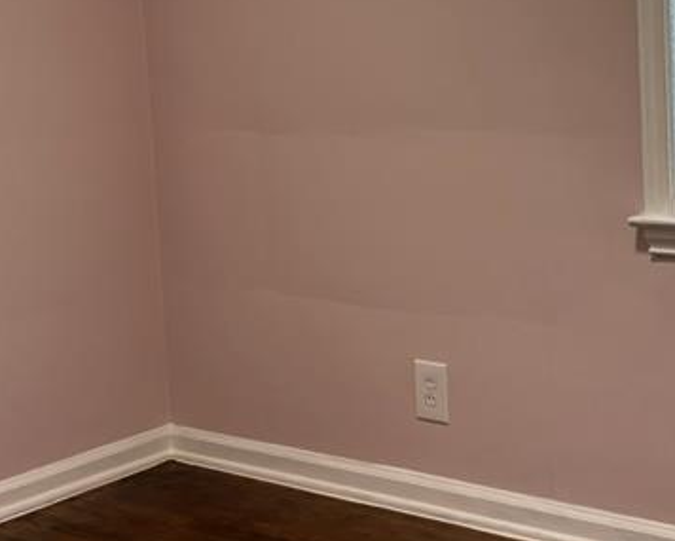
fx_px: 1459
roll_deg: +3.1
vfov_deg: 20.8
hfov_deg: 26.0
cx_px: 315
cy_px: 139
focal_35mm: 73
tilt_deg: -4.5
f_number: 1.6
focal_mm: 5.96
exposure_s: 1/120
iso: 125
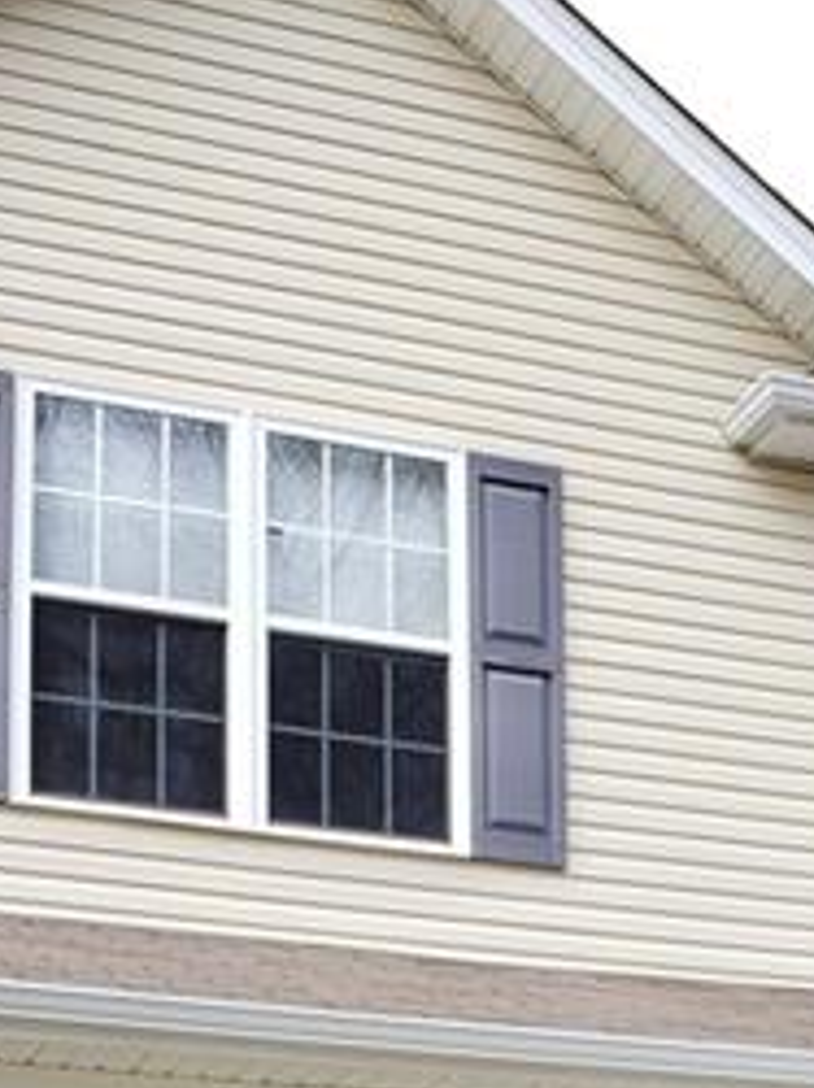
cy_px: 1279
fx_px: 2513
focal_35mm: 80
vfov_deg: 22.6
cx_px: 527
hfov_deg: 18.4
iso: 50
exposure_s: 1/461
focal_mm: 4.3
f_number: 2.4
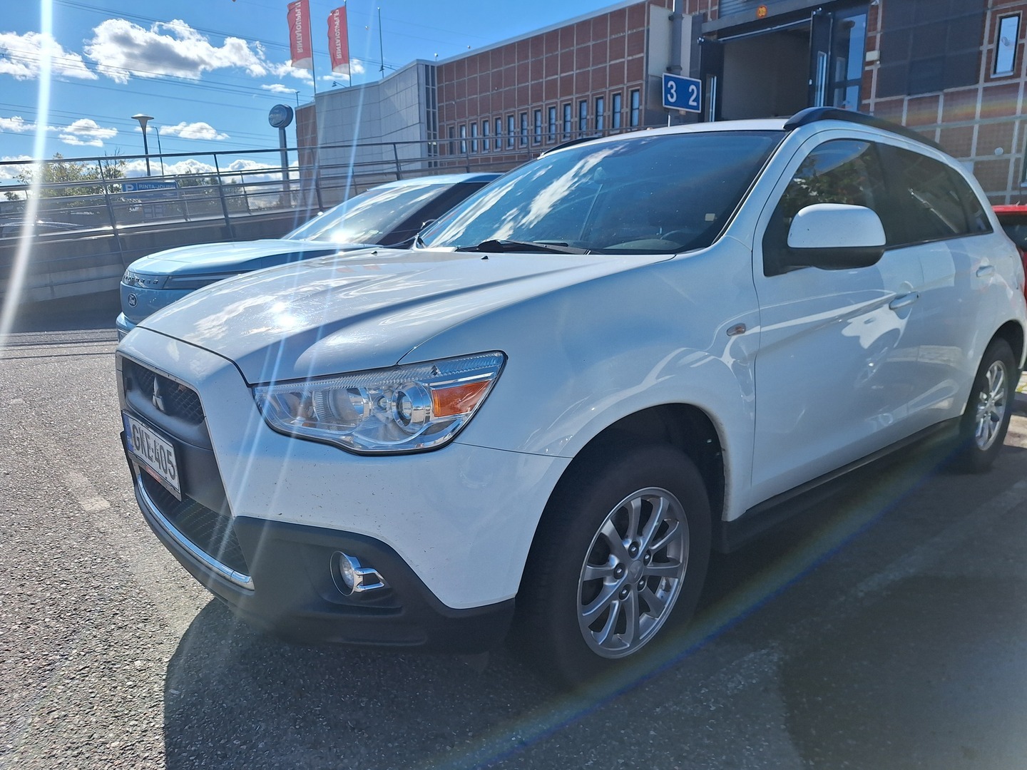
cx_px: 514
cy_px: 385
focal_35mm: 23
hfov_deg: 73.9
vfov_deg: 58.9
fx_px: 682
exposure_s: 1/3401
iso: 40
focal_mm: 5.54
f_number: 1.8
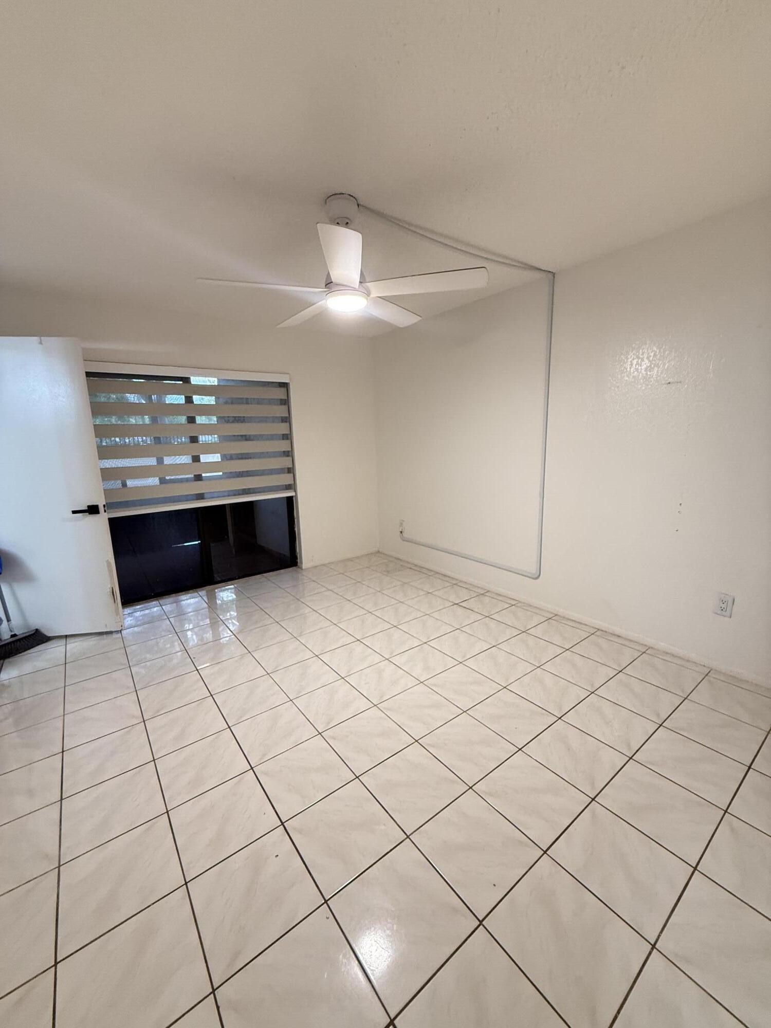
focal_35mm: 14
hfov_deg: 85.7
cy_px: 514
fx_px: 416
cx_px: 386
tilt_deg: -10.4
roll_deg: +1.8
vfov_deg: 102.1
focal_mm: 2.22
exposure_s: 1/60
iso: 320
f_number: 2.2
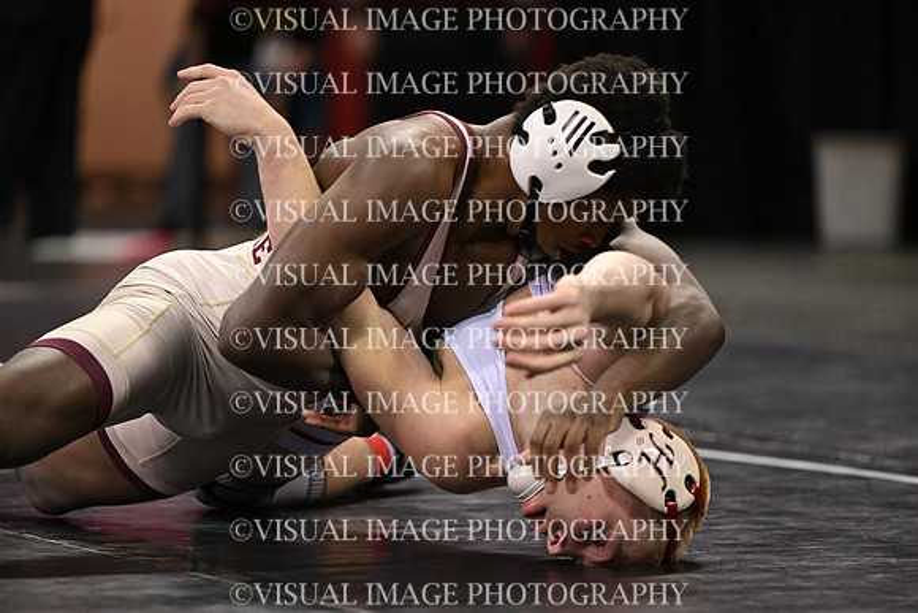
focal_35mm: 200
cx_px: 459
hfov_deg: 10.3
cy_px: 306
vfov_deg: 6.9
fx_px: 5101
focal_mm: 200
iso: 4000
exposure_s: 1/1000
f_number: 3.2
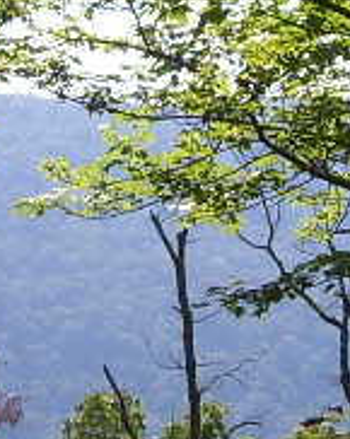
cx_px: -12
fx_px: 3012
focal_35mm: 232
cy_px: 60
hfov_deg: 6.6
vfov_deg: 8.3
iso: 80
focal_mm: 6
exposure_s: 1/320
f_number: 4.8
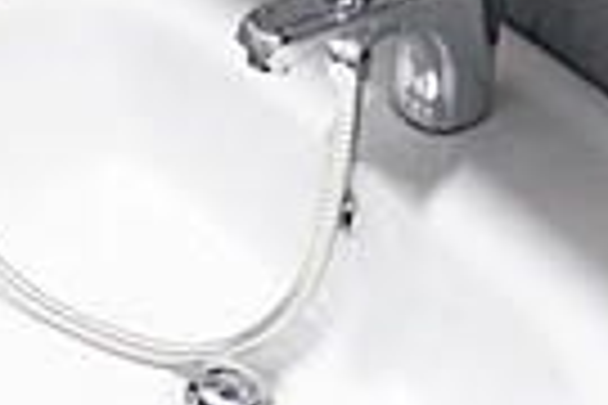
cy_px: 810
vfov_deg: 13.2
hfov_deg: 22.9
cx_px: 297
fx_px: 1503
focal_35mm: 89
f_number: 4
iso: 800
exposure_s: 1/25
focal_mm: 10
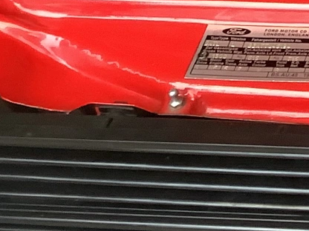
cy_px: -292
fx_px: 1276
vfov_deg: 9.4
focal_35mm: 143
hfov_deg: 11.7
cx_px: 707
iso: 320
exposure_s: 1/50
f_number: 2.4
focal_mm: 3.3
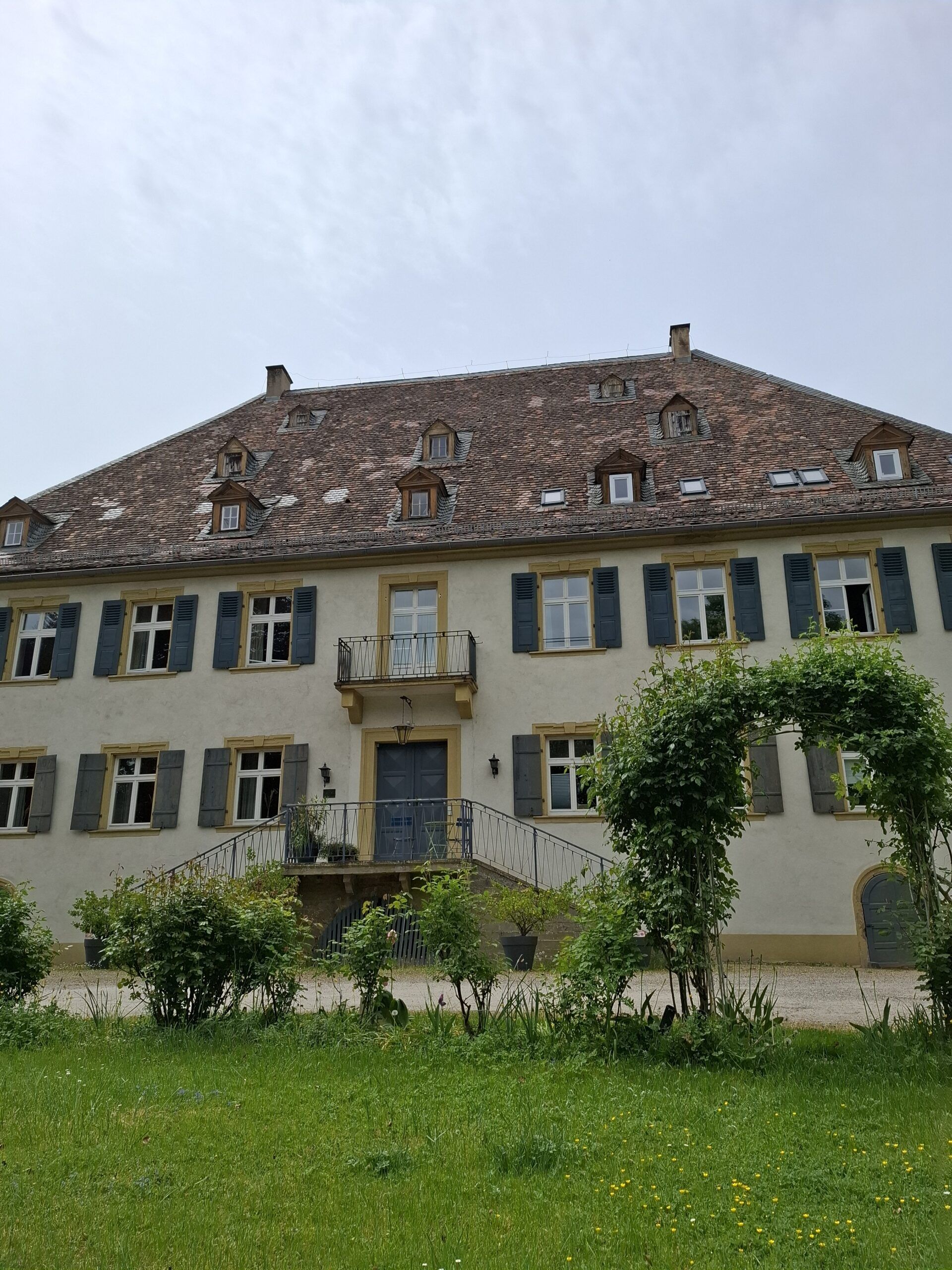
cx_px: 476
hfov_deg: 58.9
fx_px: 843
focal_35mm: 23
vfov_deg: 73.9
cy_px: 635
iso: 50
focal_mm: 5.54
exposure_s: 1/3436
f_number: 1.8
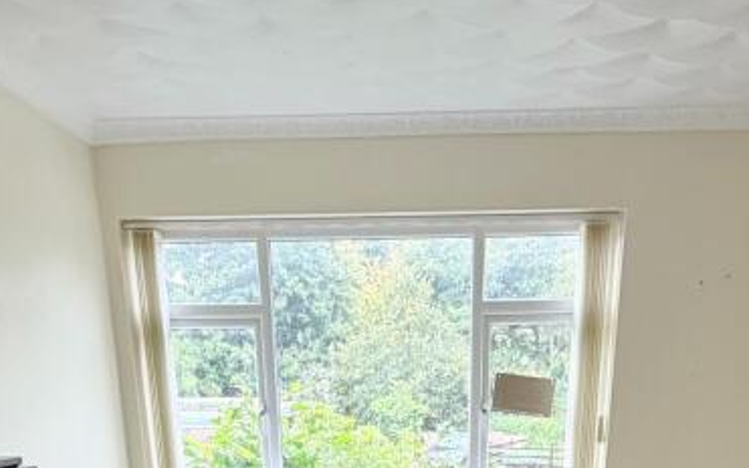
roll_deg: +0.1
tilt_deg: -21.9
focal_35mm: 41
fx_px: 837
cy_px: 700
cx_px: 412
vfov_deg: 24.4
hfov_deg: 48.1
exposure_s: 1/121
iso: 100
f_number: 2.2
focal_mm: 2.22
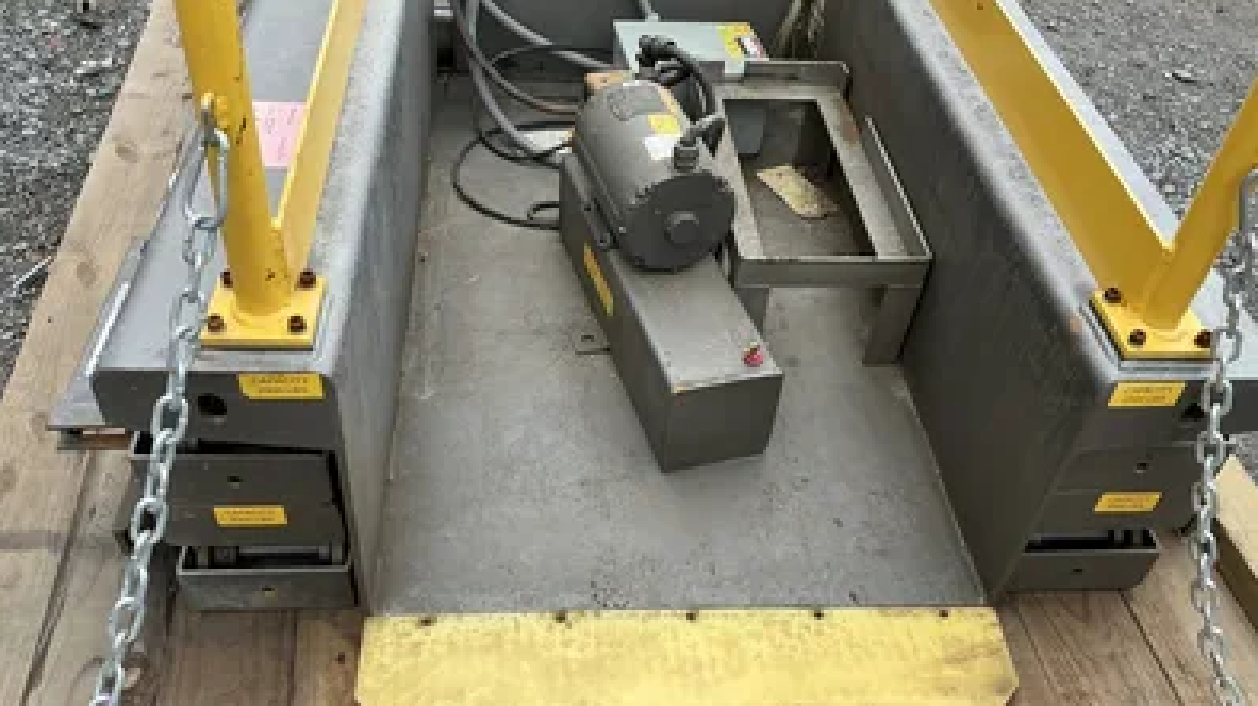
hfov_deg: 62.7
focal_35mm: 31
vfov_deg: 37.7
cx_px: 635
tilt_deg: -44.4
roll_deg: -2.7
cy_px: 348
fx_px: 1033
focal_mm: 3
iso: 25
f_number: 1.8
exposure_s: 1/355
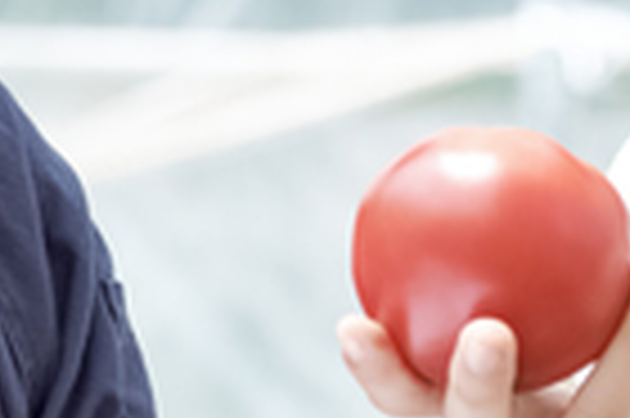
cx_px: 333
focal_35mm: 670
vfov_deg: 2.0
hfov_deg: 3.1
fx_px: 11711
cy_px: -153
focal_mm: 98.2
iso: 200
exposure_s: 1/640
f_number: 4
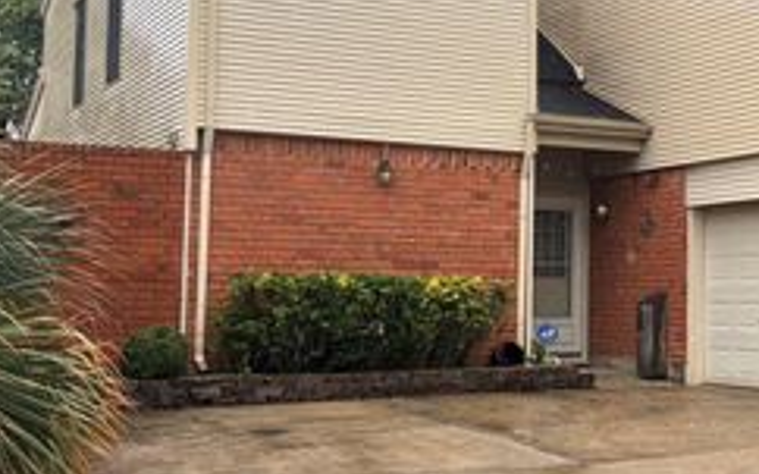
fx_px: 1179
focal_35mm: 57
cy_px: 212
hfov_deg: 32.6
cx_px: 772
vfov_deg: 22.7
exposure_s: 1/1007
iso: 50
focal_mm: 5.96
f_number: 1.6
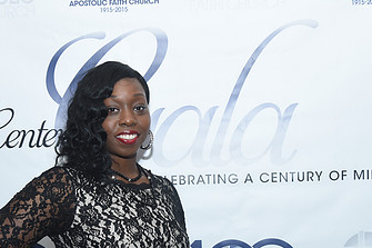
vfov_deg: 17.3
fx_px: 806
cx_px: 188
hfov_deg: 26.0
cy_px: 199
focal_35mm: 78
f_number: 5
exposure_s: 1/100
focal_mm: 45
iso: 500
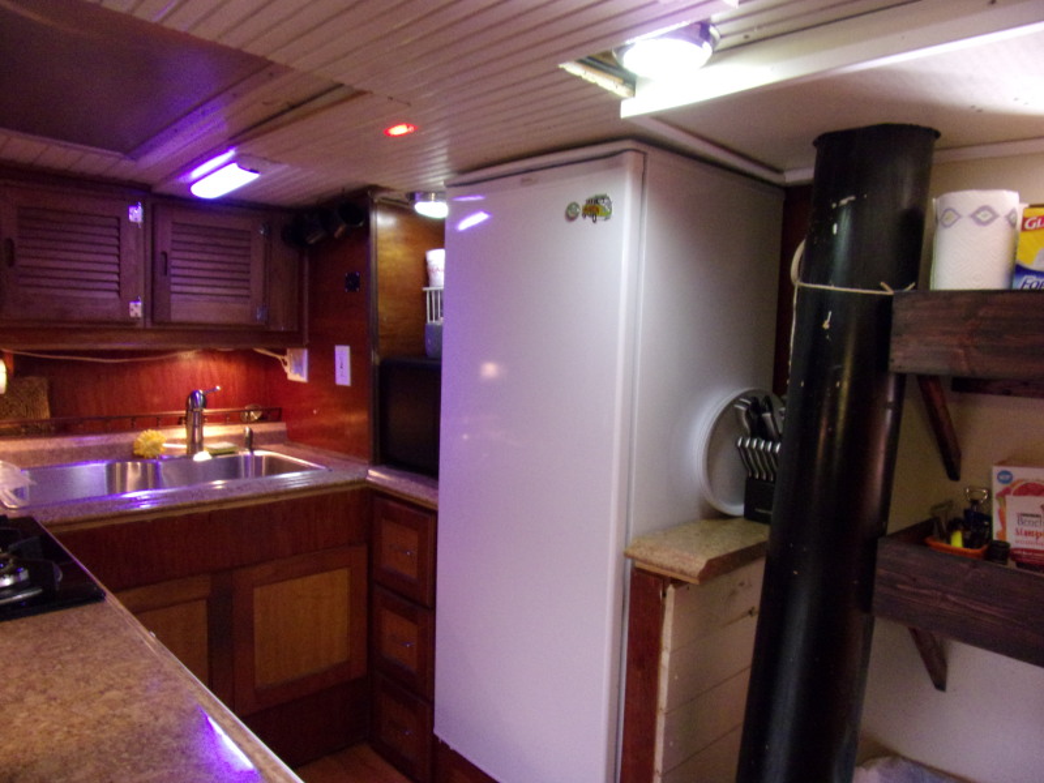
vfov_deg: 56.8
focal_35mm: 24
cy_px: 392
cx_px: 522
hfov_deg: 71.6
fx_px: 724
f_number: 3.3
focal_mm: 4.3
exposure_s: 1/14
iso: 400
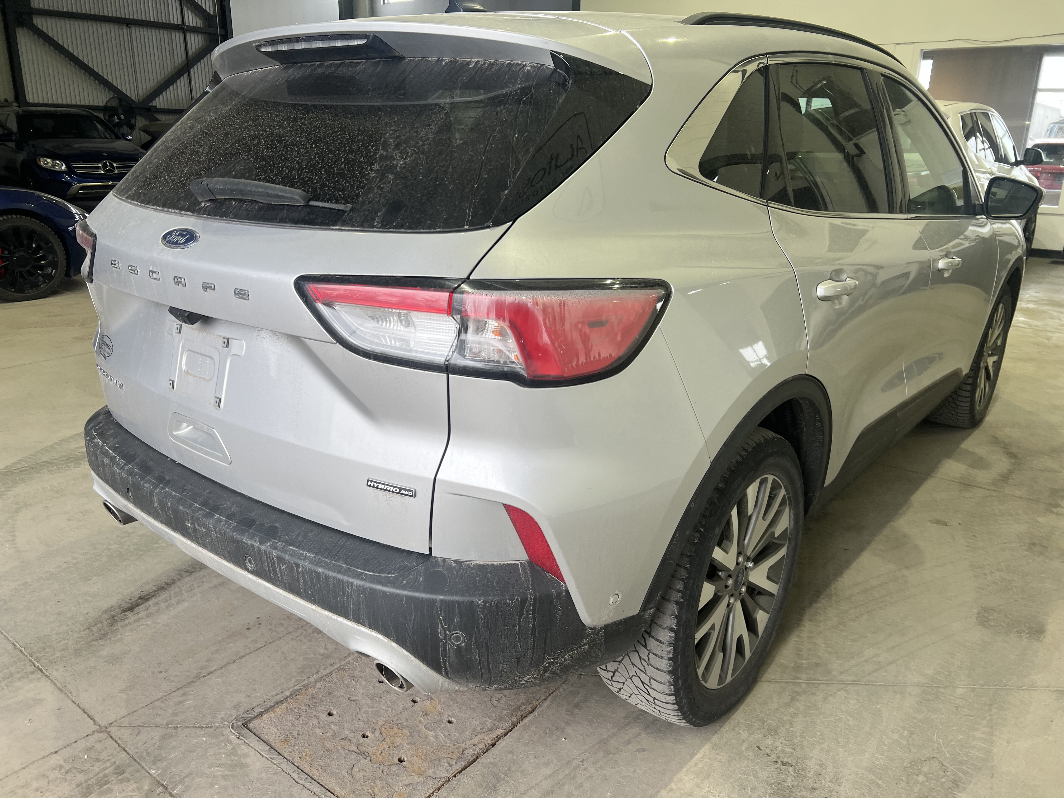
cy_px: 399
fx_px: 799
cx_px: 532
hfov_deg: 67.3
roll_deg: -1.1
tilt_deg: -17.9
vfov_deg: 53.1
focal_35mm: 26
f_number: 1.5
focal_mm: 5.7
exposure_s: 1/120
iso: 50
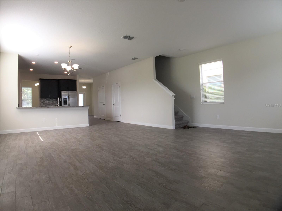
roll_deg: +0.5
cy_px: 106
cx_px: 141
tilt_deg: +0.3
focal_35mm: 29
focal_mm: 4.15
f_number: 2.2
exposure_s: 1/120
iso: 50
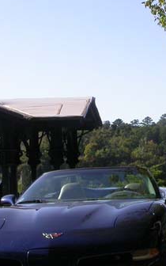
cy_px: 136
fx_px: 695
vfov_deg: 21.6
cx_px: 111
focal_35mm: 96
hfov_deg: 13.6
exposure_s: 1/272
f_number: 6.7
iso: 100
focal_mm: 7.85
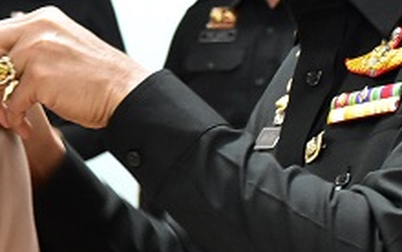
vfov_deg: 6.2
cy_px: 139
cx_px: -84
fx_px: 2325
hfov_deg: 9.7
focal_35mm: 212
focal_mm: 34
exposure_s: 1/50
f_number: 5.6
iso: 2500
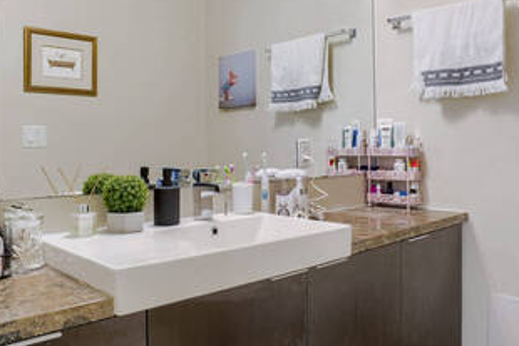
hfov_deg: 59.9
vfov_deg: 42.3
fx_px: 447
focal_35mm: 31
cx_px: 301
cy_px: 158
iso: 500
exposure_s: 2.5
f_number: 7.1
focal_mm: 10
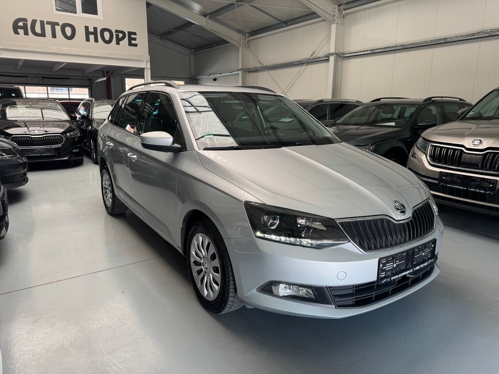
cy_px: 187
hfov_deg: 71.6
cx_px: 250
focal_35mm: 24
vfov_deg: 56.8
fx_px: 346
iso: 64
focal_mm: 6.76
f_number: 1.78
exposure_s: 1/170
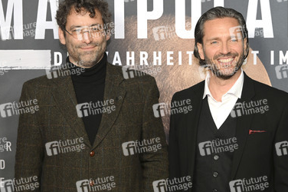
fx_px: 719
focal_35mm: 90
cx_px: 152
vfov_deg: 15.2
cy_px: 89
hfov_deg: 22.6
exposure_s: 1/160
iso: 1600
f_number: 6.3
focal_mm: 75
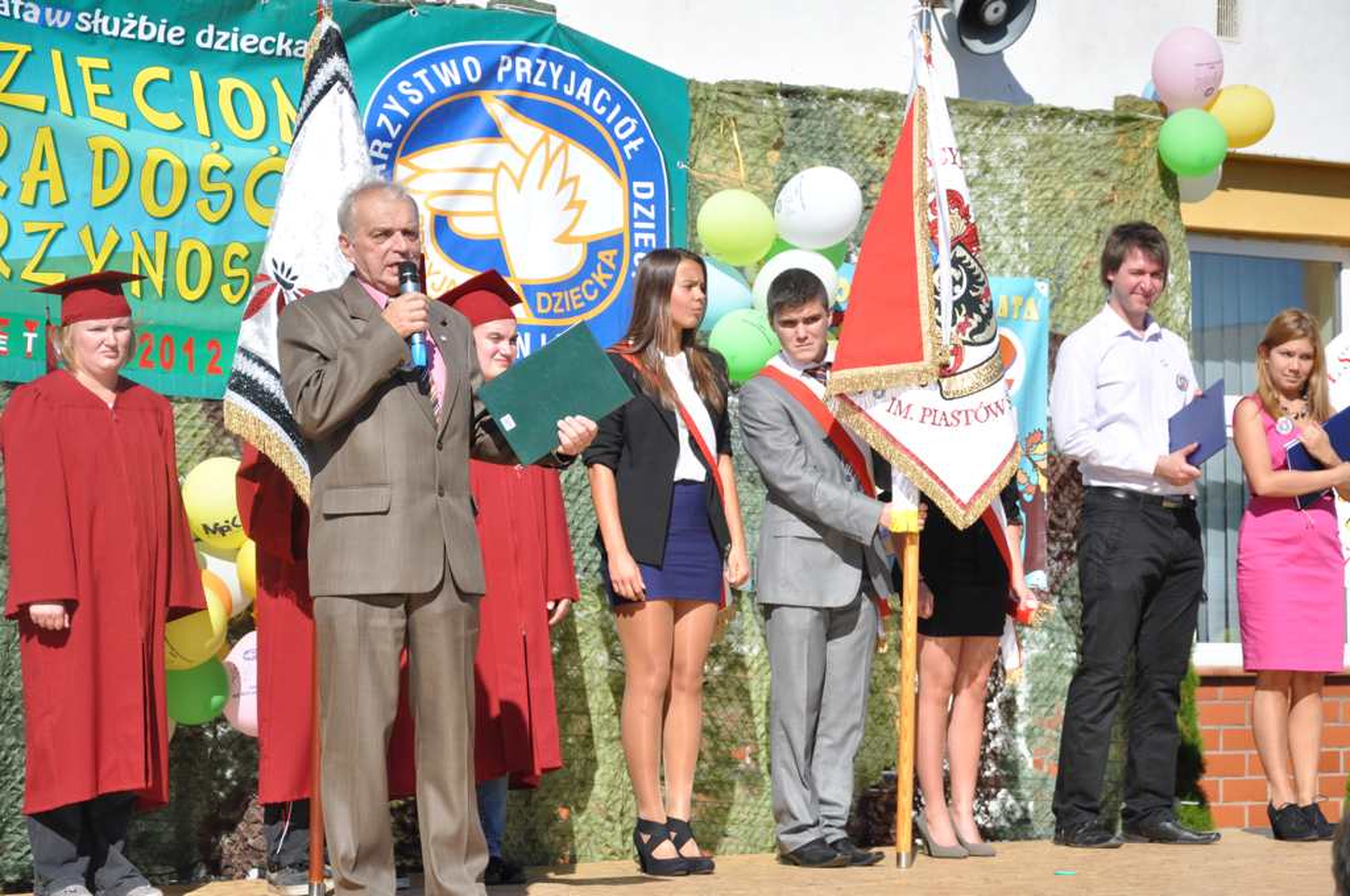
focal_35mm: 105
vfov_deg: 13.0
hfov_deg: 19.5
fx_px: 3932
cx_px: 675
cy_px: 448
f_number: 5.3
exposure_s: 1/2000
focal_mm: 70
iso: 500
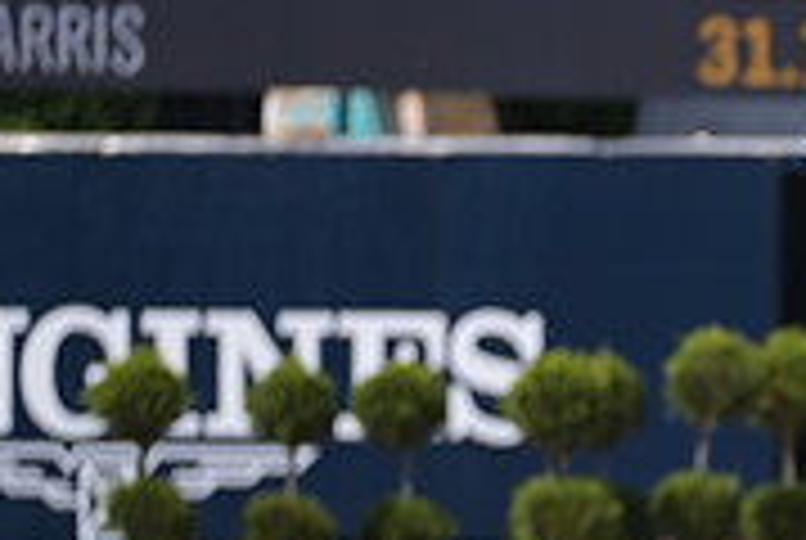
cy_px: 470
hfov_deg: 1.9
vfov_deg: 1.3
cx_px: 1301
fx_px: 24691
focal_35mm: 1101
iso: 180
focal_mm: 340
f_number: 5
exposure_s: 1/1250
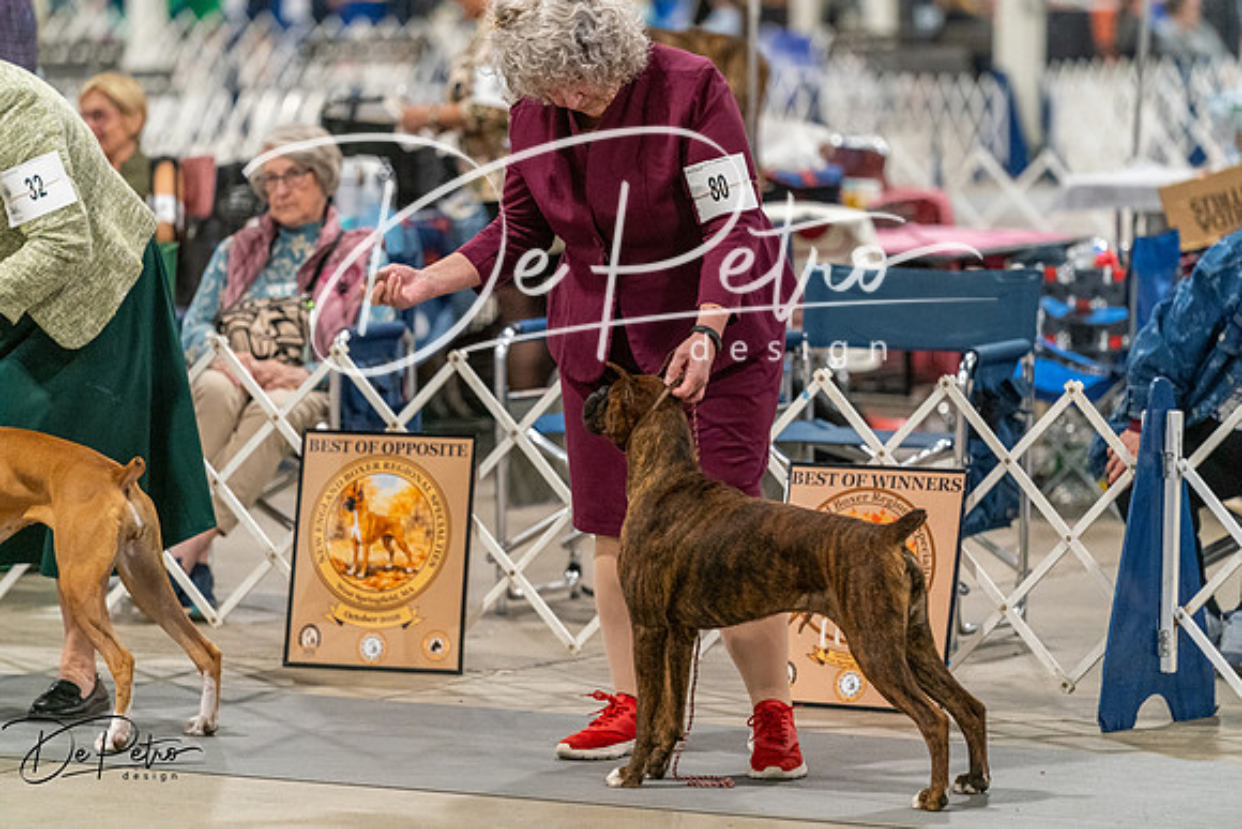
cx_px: 621
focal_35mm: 200
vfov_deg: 6.9
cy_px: 414
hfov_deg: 10.3
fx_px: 6901
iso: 6400
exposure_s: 1/250
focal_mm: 200
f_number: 3.5
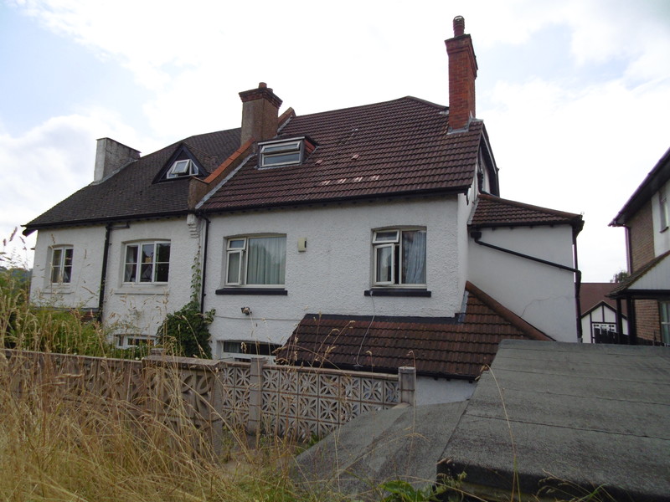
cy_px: 251
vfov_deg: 61.1
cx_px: 335
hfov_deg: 76.4
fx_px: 426
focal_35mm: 22
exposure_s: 1/200
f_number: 8.6
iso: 100
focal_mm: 4
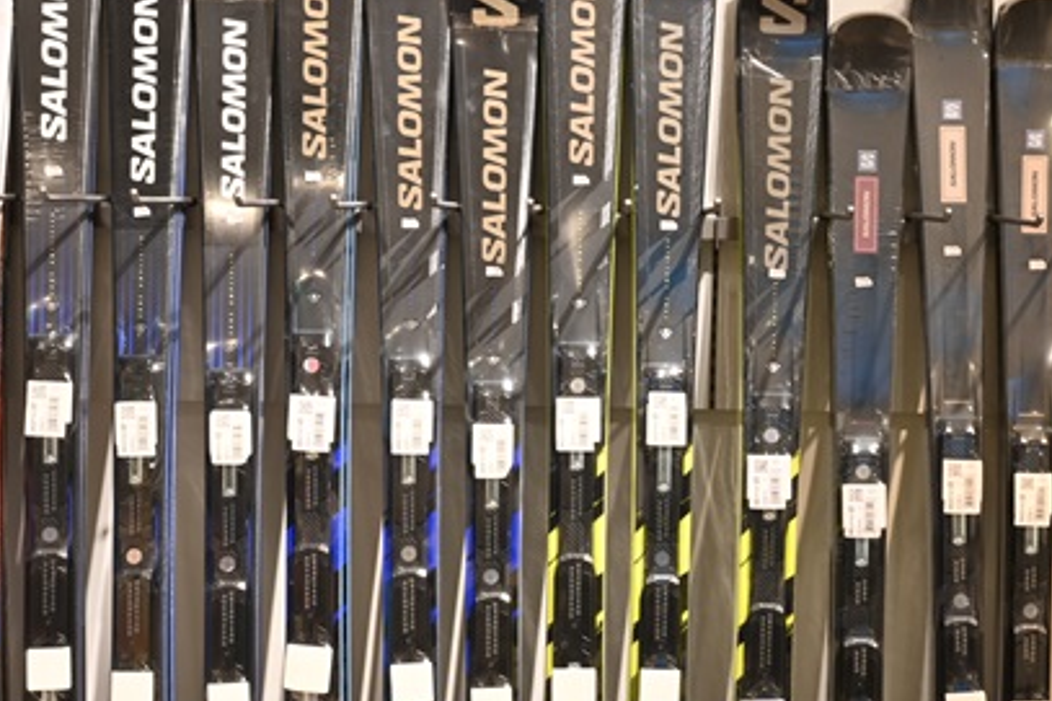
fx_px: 1752
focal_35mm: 60
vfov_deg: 22.5
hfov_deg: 33.2
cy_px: 446
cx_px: 677
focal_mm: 30.5
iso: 250
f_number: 22
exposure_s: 1
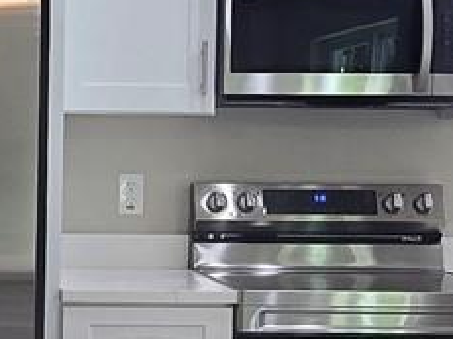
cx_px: -82
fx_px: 1177
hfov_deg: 20.5
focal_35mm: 90
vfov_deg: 16.4
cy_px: 218
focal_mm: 2.2
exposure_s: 1/60
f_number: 2.2
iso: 64
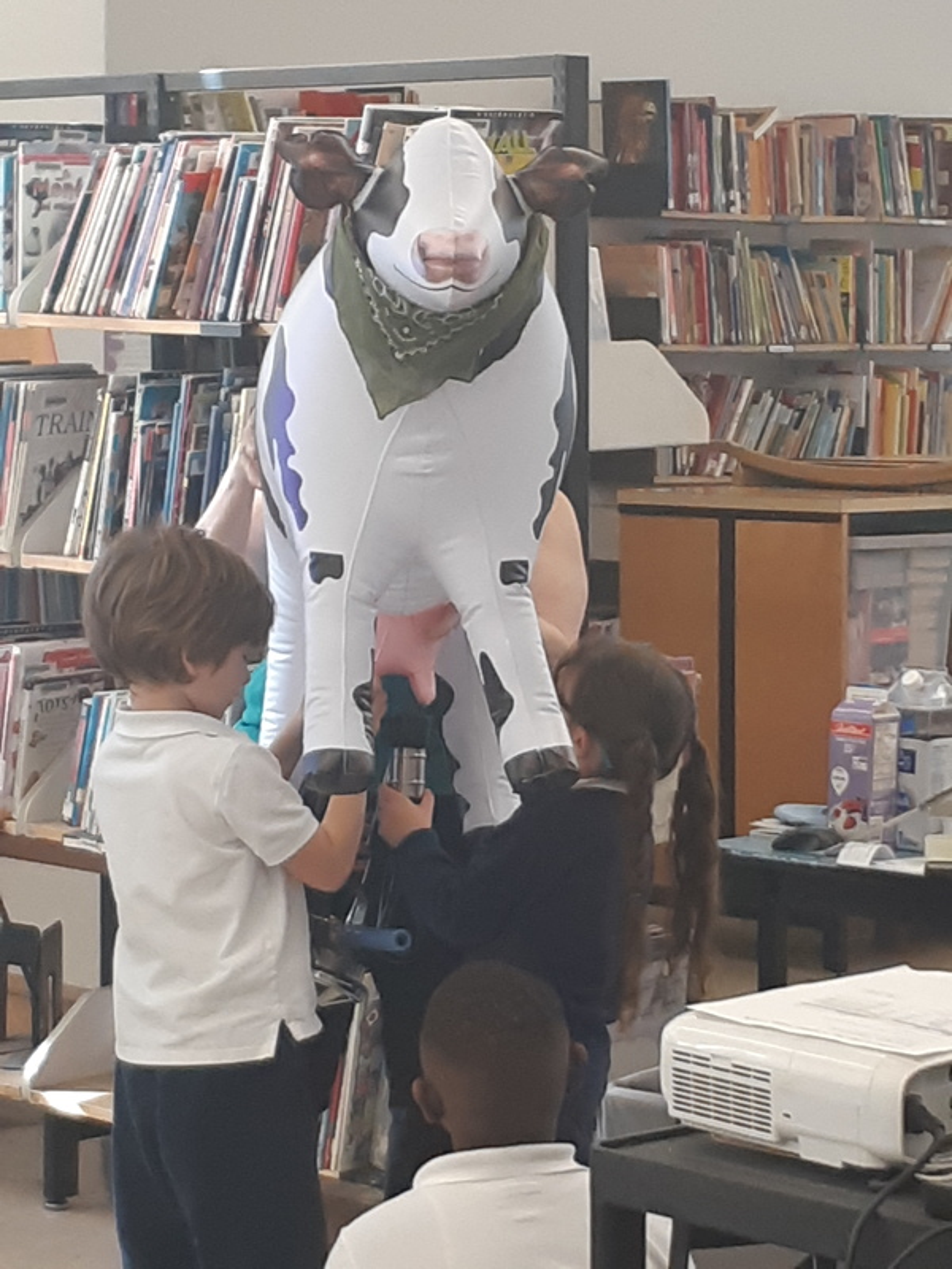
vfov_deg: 67.3
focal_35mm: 26
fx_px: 953
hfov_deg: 53.1
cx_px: 476
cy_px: 634
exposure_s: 1/50
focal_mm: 3.93
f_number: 1.7
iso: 100
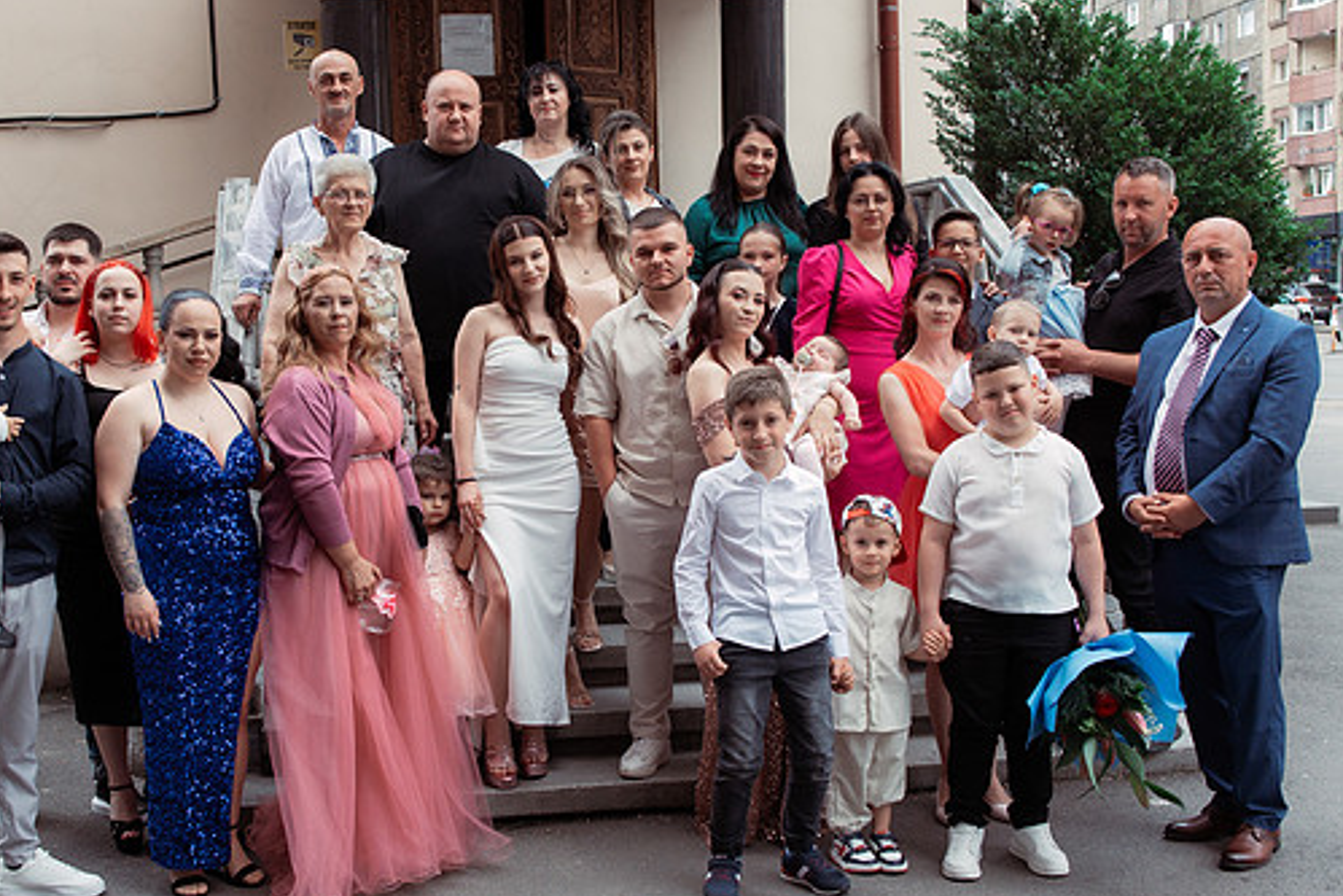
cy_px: 446
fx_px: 1716
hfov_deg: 42.6
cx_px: 579
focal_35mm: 46
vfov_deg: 29.3
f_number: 6.3
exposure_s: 1/320
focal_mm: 35
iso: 400
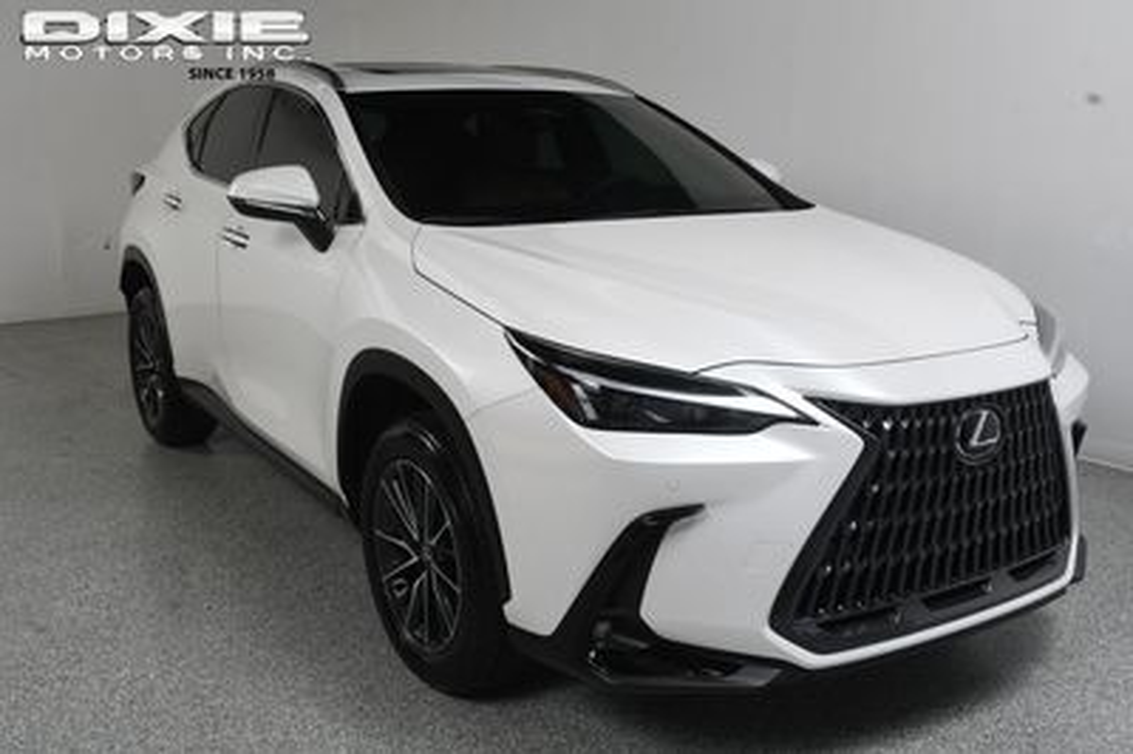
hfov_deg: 53.2
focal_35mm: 36
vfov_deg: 36.8
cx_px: 566
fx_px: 1132
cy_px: 377
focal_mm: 24
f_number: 13
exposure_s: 1/160
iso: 100
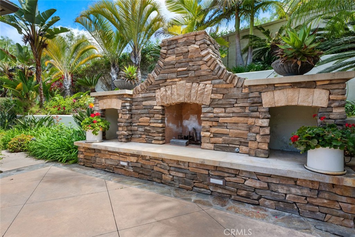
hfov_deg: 86.9
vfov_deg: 64.6
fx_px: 187
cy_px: 118
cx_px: 178
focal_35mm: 19
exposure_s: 1/400
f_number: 8
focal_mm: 19
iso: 400
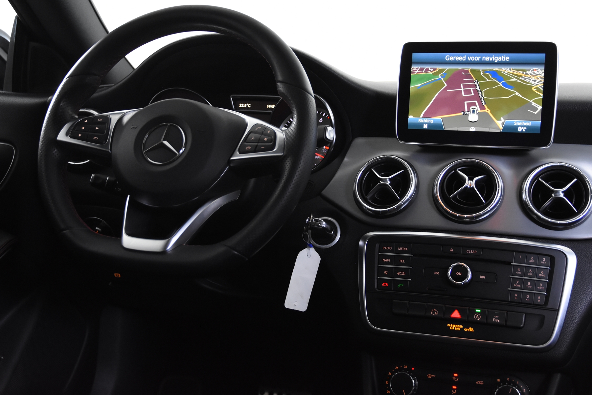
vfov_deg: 27.2
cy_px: 192
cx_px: 305
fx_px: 815
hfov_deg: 39.9
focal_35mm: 50
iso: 2200
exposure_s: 1/50
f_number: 3.3
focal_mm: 31
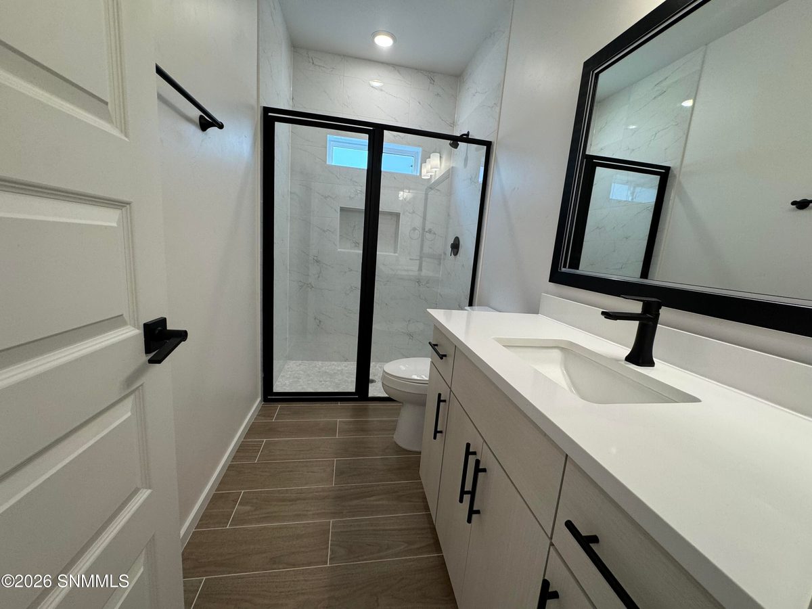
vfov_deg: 85.7
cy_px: 304
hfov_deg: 102.1
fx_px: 328
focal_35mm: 14
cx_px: 406
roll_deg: -5.0
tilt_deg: -9.3
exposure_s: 1/120
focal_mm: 2.22
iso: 160
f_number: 2.2
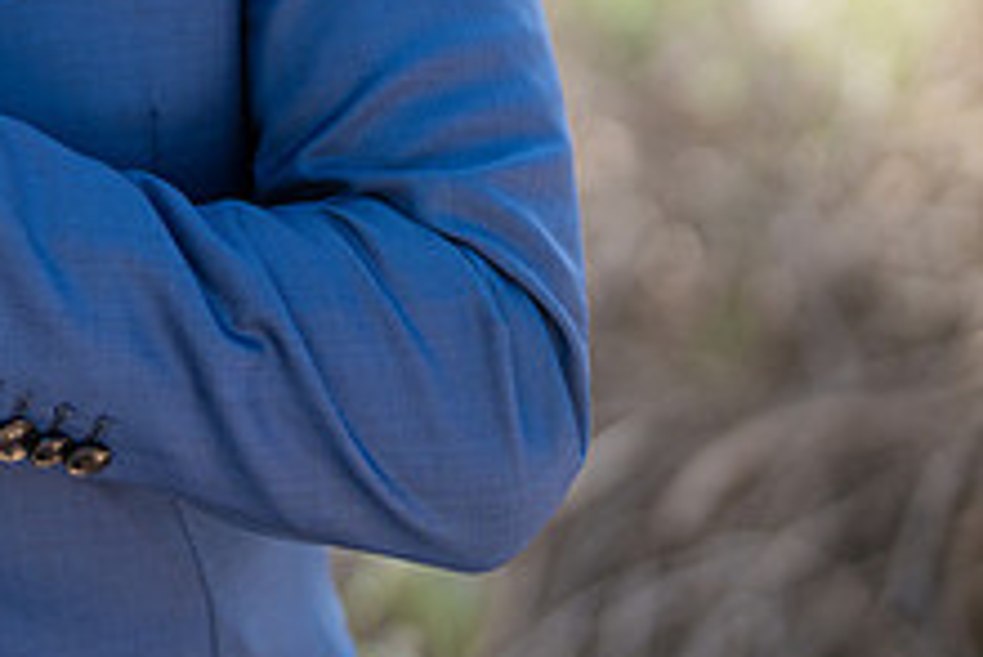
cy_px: -163
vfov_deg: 10.2
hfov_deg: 15.1
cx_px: -107
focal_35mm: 132
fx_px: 3607
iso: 125
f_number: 1.2
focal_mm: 50
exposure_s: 1/2000
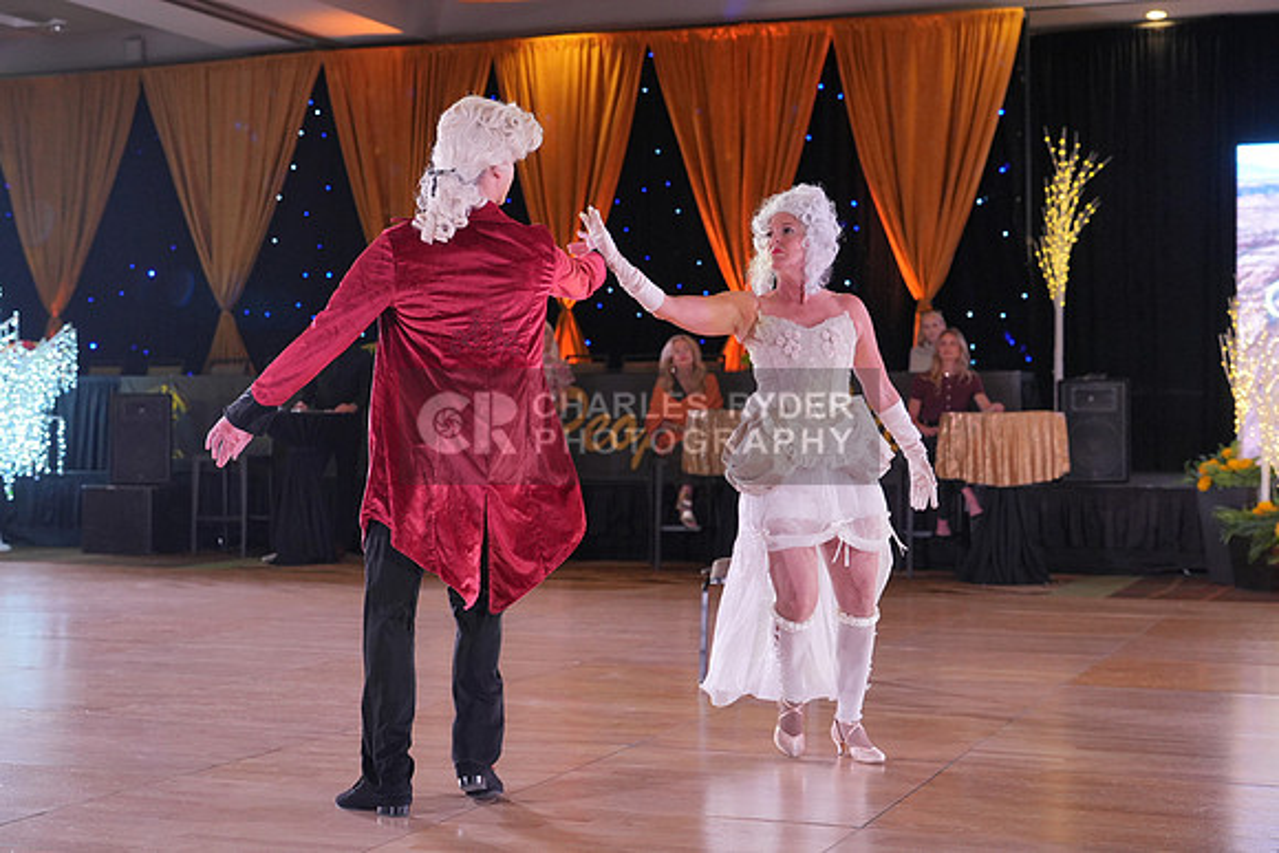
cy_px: 426
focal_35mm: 59
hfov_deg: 33.9
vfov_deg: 23.0
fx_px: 2097
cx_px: 640
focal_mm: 59
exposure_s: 1/400
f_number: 4
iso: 2000
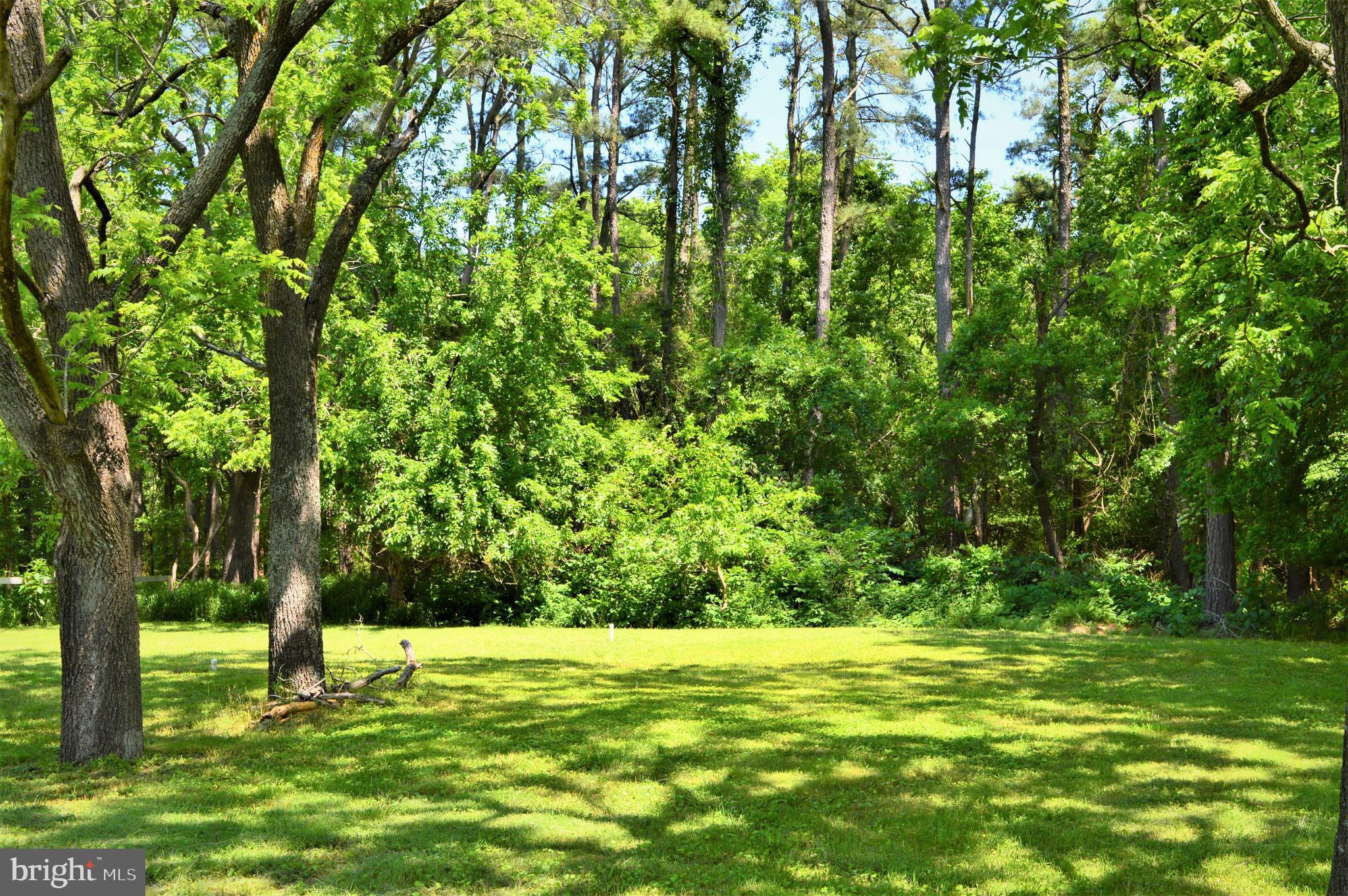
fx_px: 1627
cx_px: 674
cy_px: 448
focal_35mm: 44
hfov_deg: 45.0
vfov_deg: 30.8
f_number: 10
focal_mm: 29
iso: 400
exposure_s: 1/250
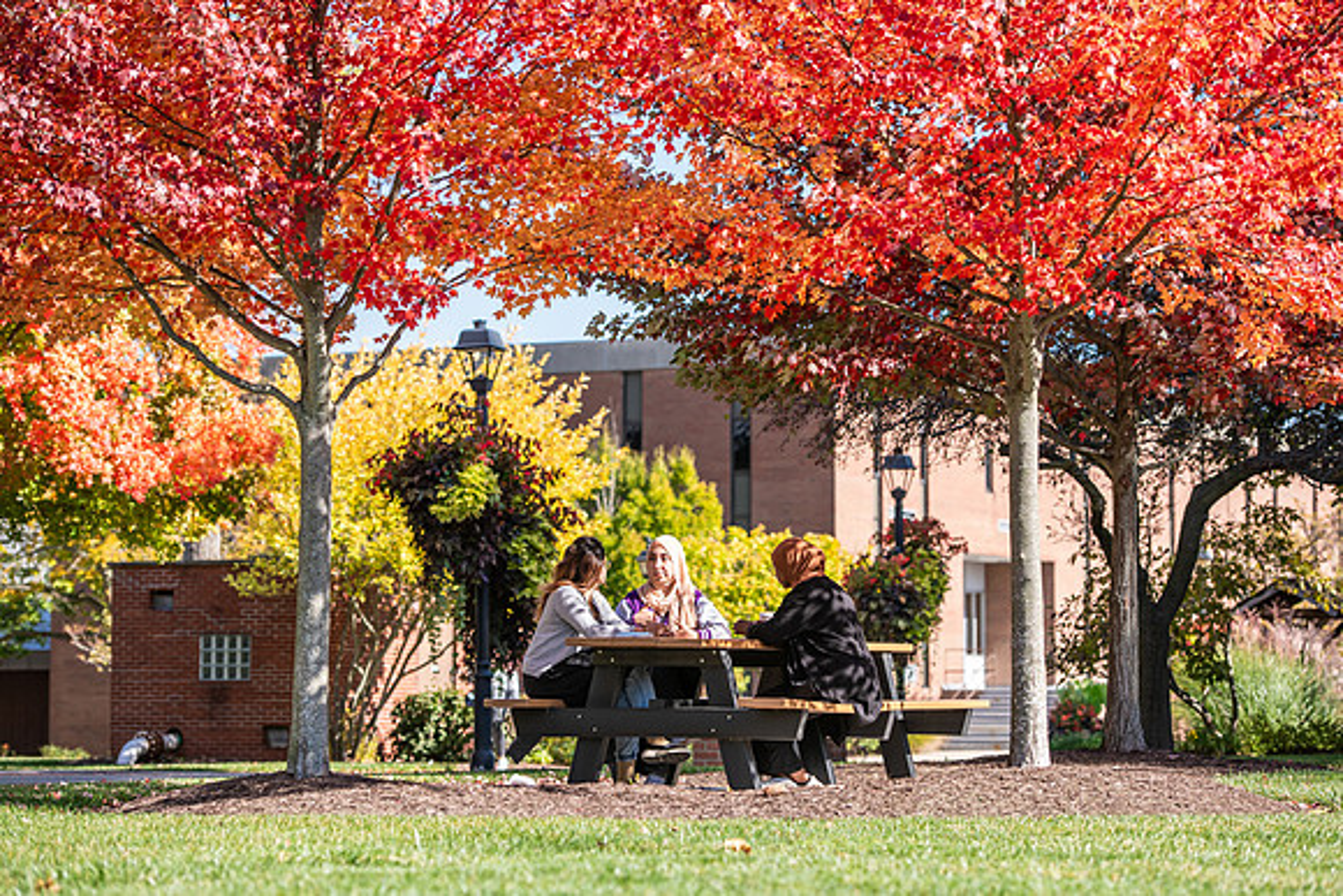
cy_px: 448
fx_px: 3657
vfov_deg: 14.0
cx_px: 672
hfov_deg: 20.8
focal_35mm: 98
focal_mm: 98
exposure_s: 1/500
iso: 160
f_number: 4
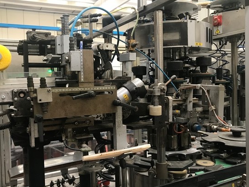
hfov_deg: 55.3
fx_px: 237
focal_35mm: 33
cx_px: 116
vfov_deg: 42.9
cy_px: 93
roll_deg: +1.4
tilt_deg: -2.1
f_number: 1.8
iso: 40
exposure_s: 1/20
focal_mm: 3.99
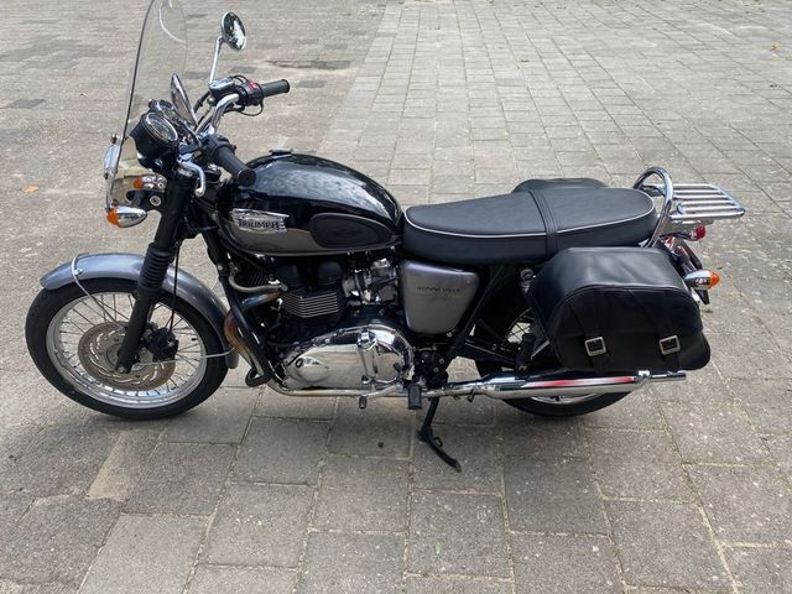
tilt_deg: -34.8
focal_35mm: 26
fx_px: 595
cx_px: 396
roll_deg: -0.5
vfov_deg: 53.1
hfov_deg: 67.3
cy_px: 297
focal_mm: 4.25
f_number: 1.8
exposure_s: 1/557
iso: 32
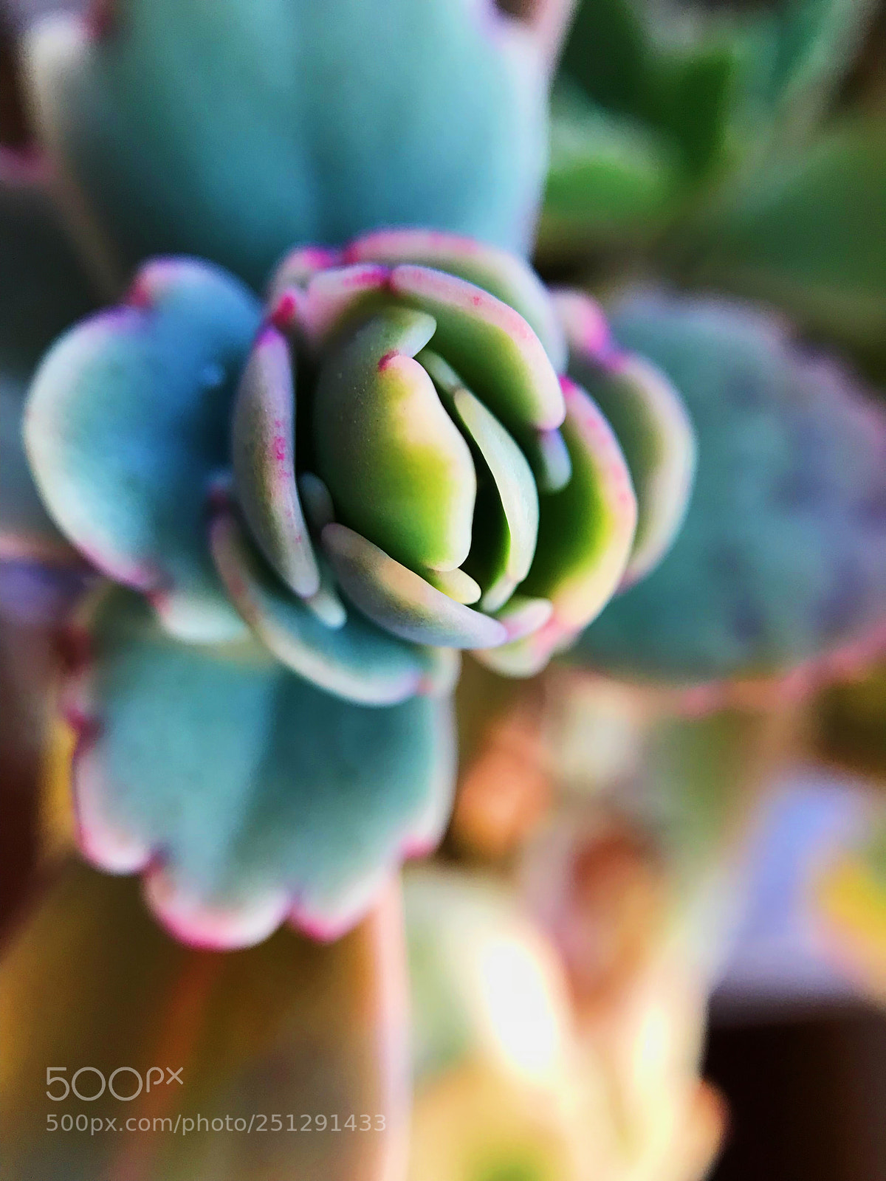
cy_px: 590
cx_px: 443
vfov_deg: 63.4
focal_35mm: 28
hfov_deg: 49.7
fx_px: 956
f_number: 1.8
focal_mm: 3.99
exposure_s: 1/33
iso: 32
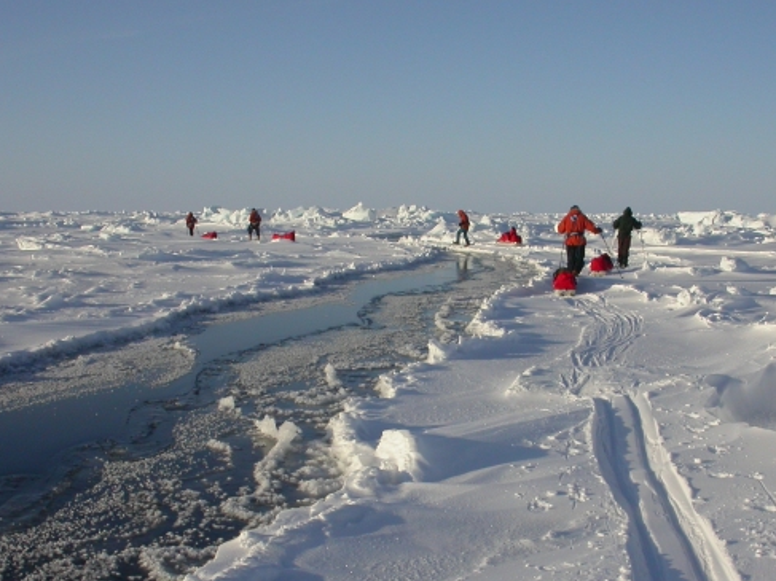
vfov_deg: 27.9
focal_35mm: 52
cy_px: 369
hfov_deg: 36.8
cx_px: 445
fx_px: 1165
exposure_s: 1/590
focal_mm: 7.85
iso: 100
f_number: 7.5
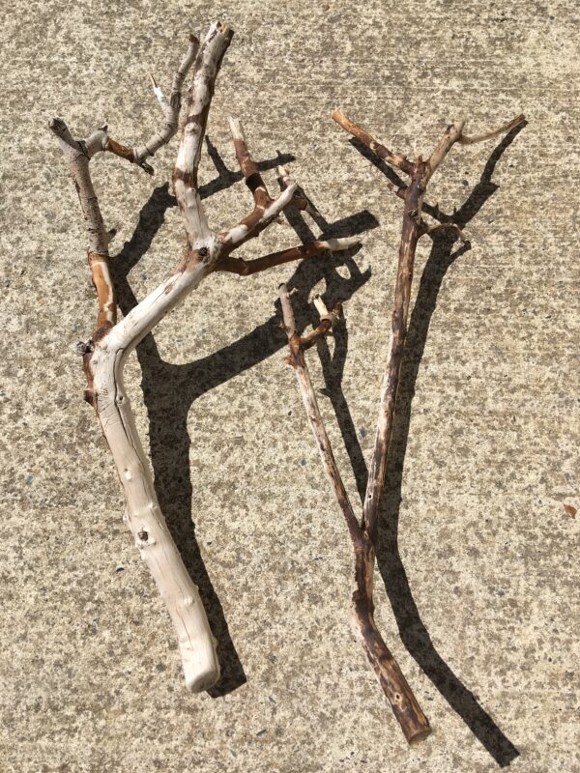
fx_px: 648
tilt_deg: -76.1
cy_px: 386
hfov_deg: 48.2
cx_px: 290
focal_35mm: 29
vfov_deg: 61.7
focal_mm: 4.15
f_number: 2.2
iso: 25
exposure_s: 1/3205
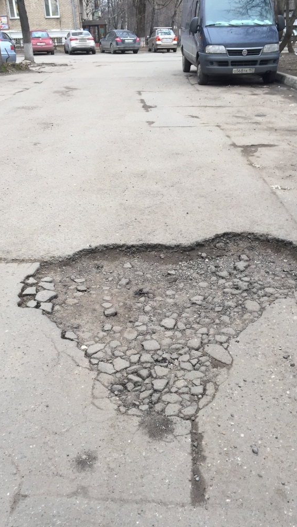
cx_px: 156
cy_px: 264
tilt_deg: -27.8
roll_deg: +1.9
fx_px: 448
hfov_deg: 36.7
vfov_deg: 61.0
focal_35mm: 32
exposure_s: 1/100
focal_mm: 4.15
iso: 50
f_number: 2.2
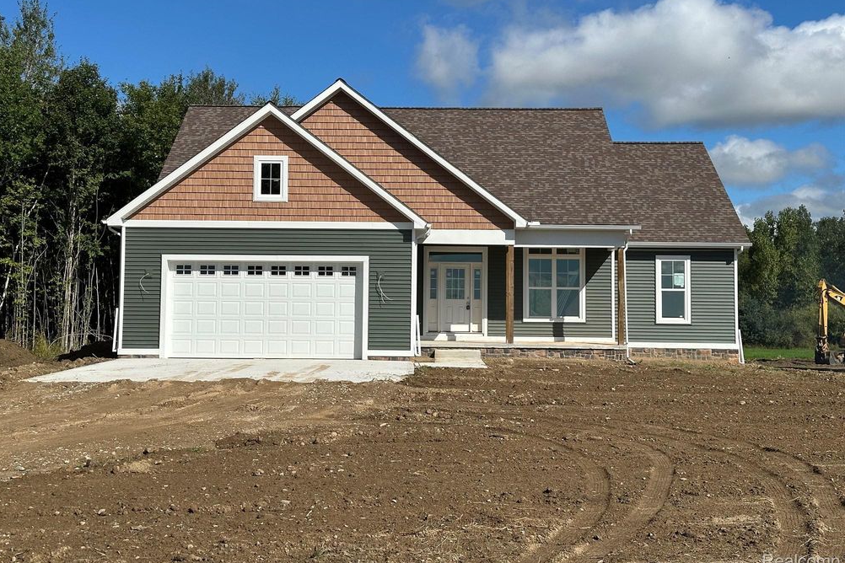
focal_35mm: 51
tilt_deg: +3.5
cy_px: 249
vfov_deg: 26.5
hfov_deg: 38.9
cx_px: 414
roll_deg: -0.3
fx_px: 1197
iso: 64
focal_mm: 6.86
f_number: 1.78
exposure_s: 1/7092
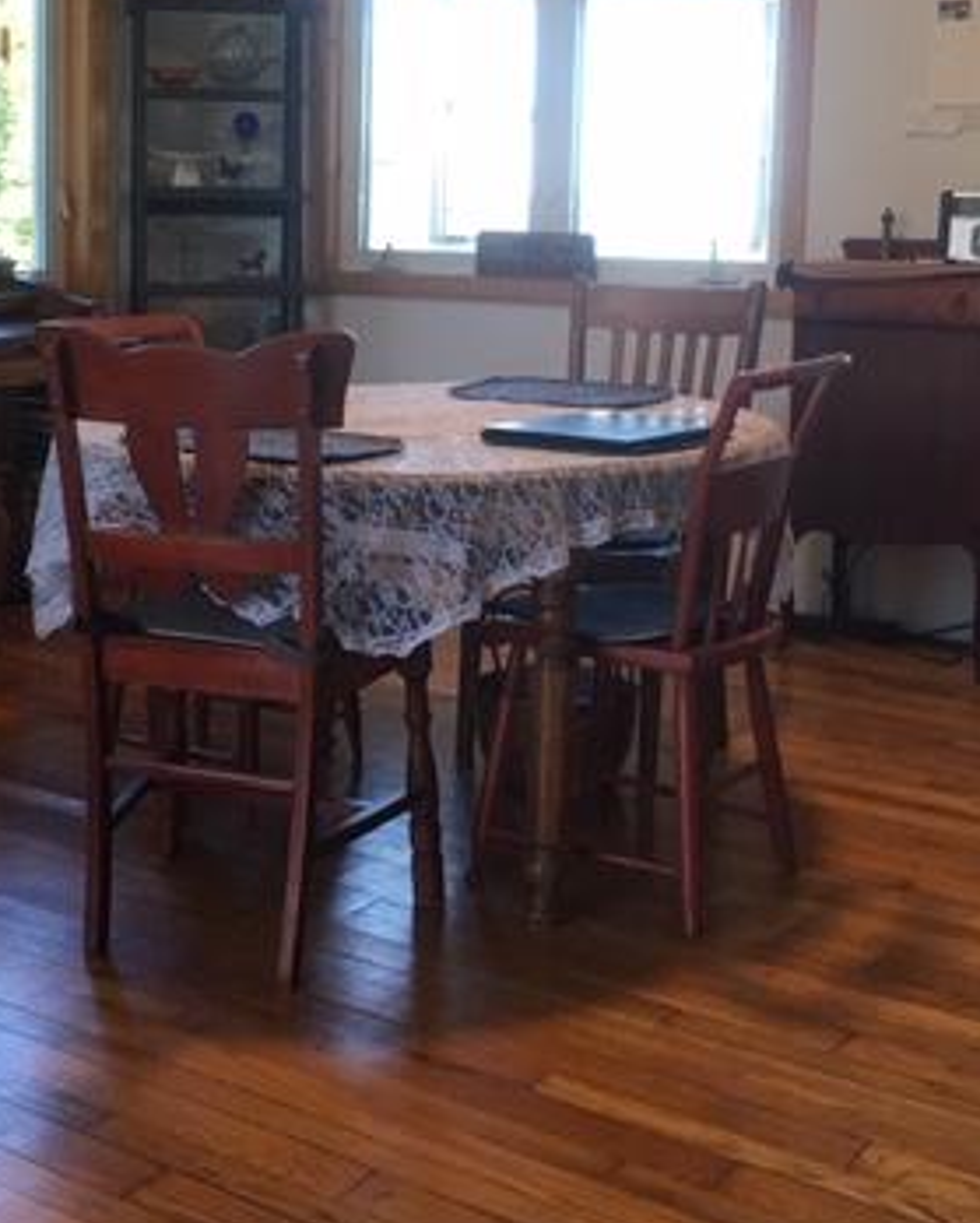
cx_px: 260
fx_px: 1883
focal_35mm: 52
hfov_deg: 28.8
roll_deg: -0.3
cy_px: 404
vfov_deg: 35.6
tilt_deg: -6.6
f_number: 2.2
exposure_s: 1/30
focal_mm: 4.15
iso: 40
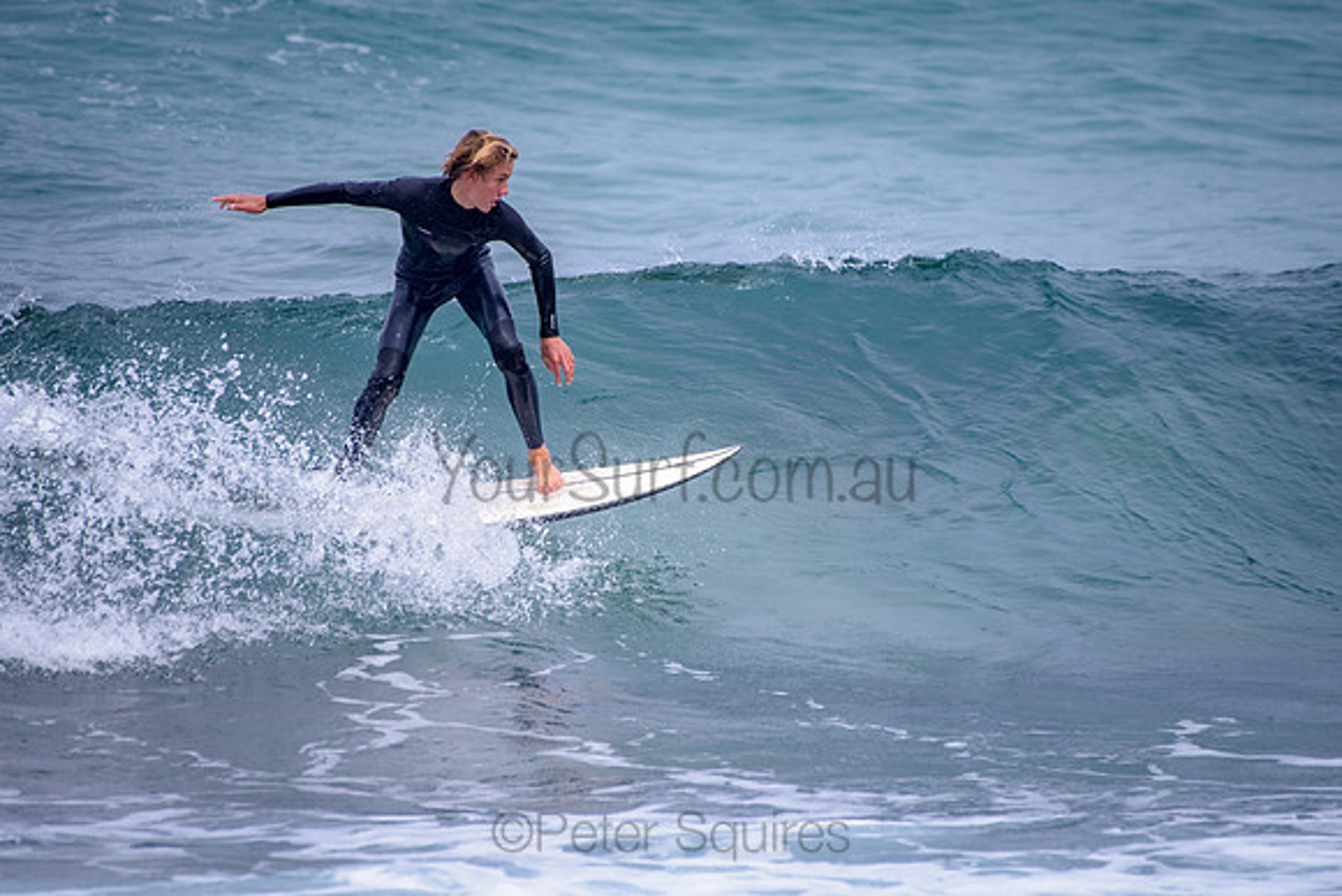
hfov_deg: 3.4
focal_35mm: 613
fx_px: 22857
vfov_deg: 2.2
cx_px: 671
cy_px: 448
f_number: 5.6
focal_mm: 500
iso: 140
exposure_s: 1/2000
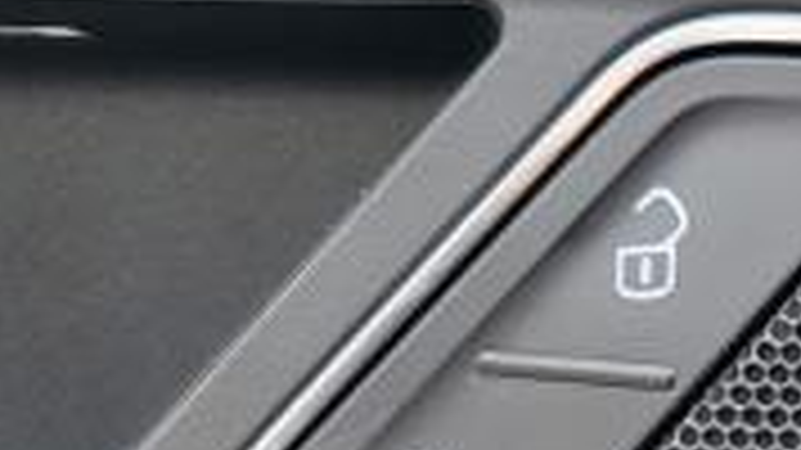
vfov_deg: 11.7
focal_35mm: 102
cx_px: 1112
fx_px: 2166
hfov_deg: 19.0
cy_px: 513
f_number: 1.8
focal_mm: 5.4
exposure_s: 1/301
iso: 40
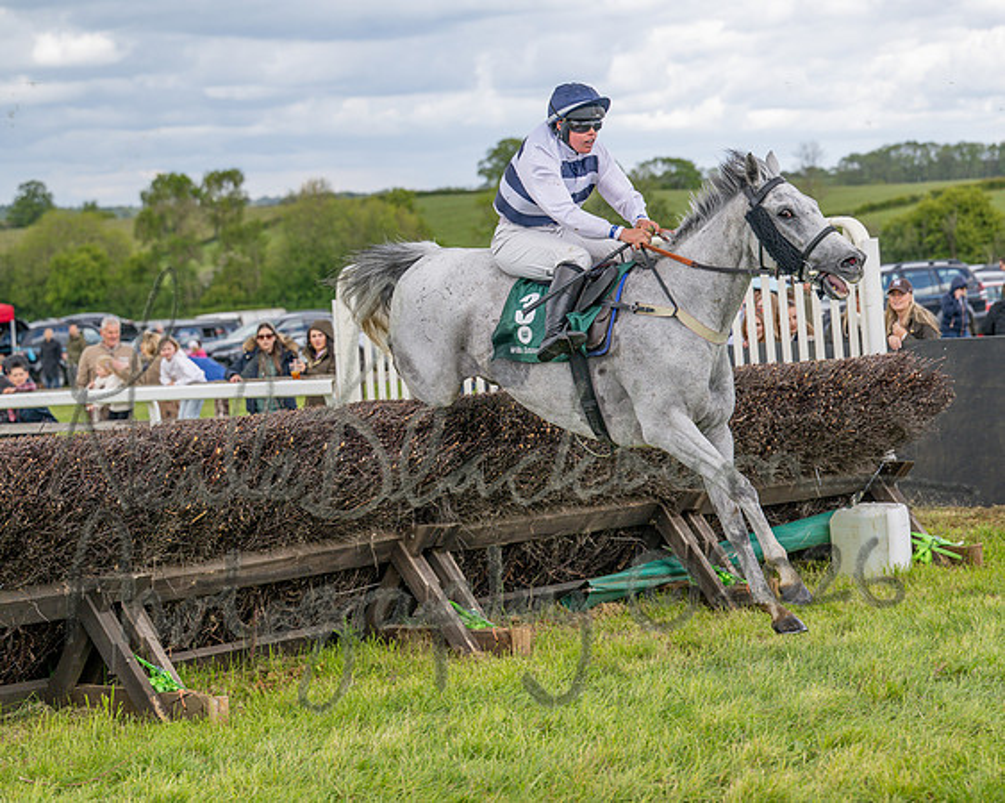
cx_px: 502
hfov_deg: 20.7
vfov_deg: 16.6
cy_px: 402
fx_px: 2746
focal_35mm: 92
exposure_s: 1/1600
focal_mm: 82
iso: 400
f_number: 4
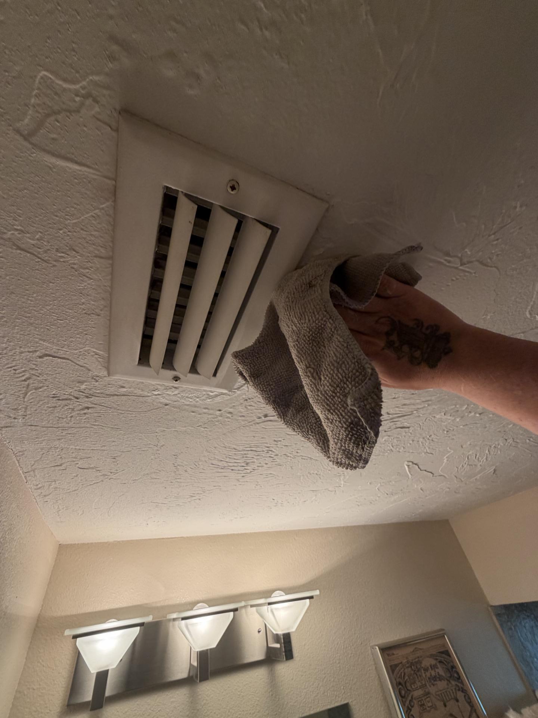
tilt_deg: +41.5
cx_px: 269
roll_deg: +9.3
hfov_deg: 85.7
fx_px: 290
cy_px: 359
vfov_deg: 102.1
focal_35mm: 14
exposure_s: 1/120
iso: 160
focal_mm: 2.22
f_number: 2.2
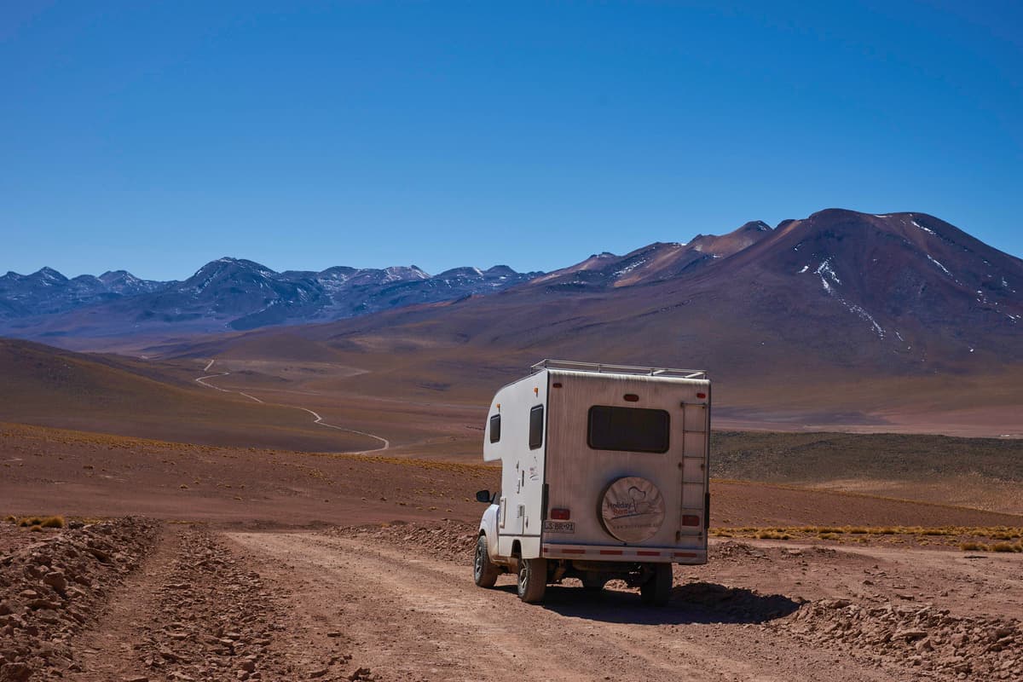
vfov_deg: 27.0
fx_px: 1421
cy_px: 341
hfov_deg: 39.6
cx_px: 512
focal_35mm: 50
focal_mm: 50
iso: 100
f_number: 8
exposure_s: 1/500
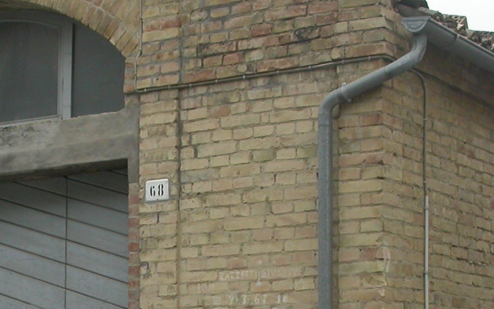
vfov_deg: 12.3
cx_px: 145
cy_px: 251
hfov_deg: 19.5
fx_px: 1428
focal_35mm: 106
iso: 100
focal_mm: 7.85
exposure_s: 1/119
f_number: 4.2
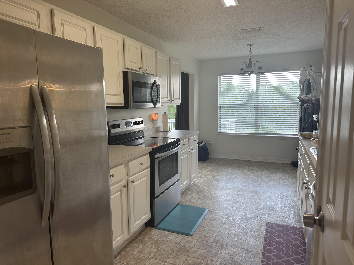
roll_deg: +1.8
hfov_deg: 71.6
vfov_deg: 56.8
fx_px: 245
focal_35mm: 24
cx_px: 177
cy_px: 132
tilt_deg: -6.1
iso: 64
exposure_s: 1/123
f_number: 1.78
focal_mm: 6.86
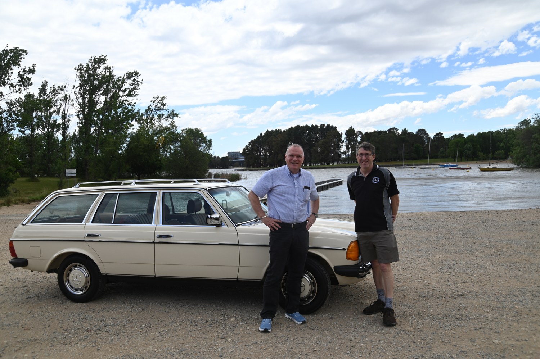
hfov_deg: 58.7
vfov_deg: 41.1
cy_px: 180
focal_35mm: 32
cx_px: 270
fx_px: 480
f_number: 9
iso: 200
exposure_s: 1/320
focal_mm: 32
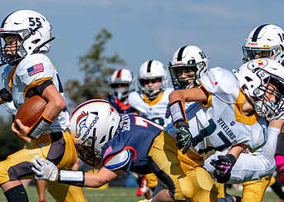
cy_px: 135
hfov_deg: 5.9
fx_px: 2733
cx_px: 32
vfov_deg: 4.2
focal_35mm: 339
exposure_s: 1/2000
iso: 125
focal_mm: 168
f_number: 5.6
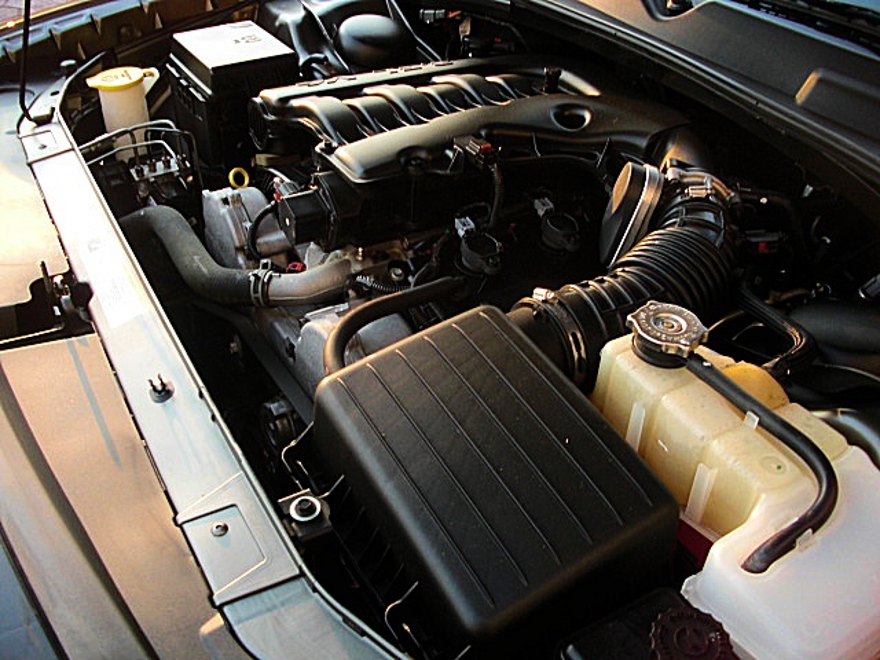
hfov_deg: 51.4
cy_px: 330
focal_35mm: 36
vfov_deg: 39.7
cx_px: 440
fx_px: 915
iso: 100
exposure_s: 1/100
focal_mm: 6.3
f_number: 2.8
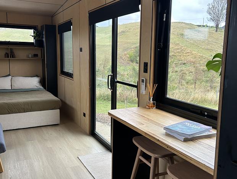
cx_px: 118
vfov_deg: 53.2
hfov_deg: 67.2
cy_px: 90
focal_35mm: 26
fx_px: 178
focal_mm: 5.7
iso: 50
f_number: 1.5
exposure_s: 1/497
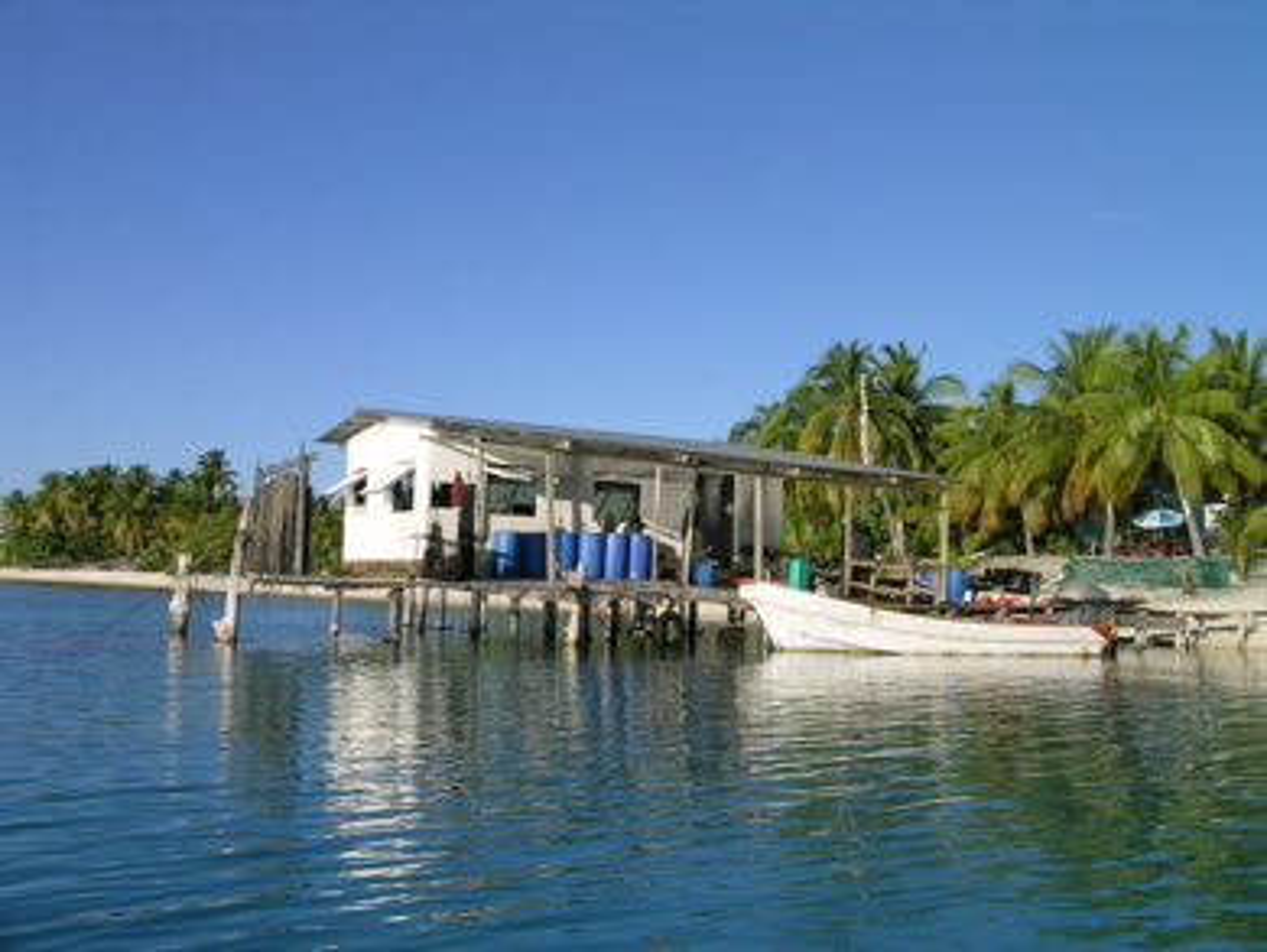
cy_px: 476
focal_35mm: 42
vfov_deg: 34.4
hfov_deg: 44.8
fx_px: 1538
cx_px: 634
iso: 50
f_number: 7.2
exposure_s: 1/254
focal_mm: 8.7
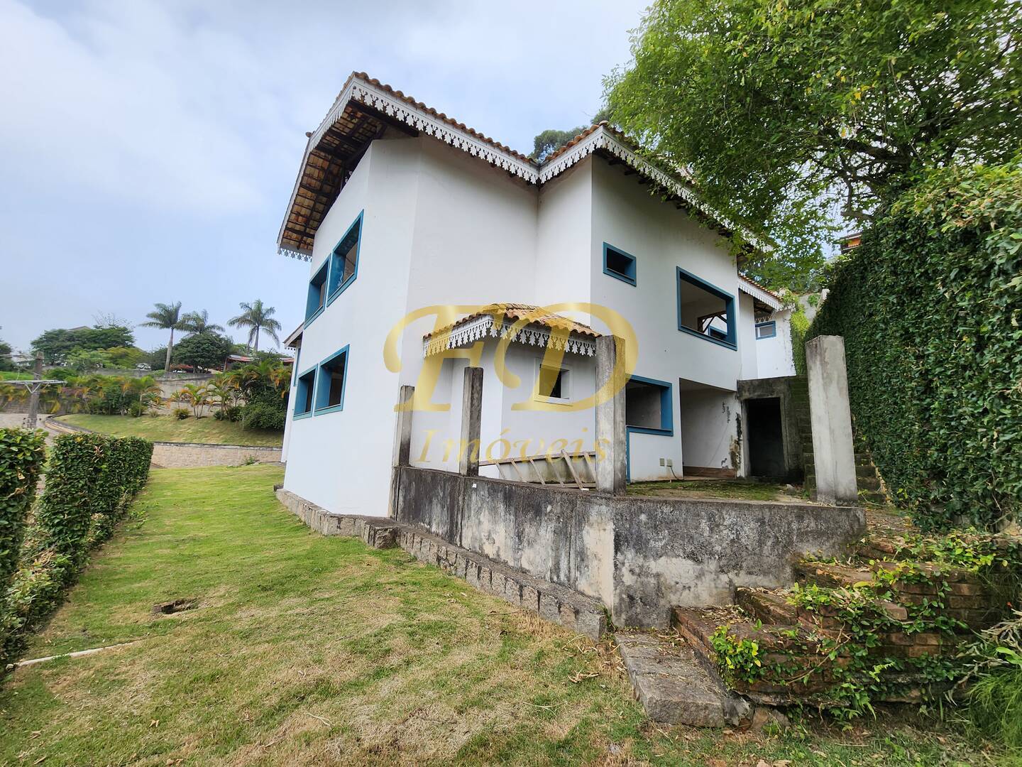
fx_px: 384
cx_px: 511
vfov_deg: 89.9
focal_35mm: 13
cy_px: 384
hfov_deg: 106.2
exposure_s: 1/1650
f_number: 2.2
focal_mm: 2.2
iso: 50
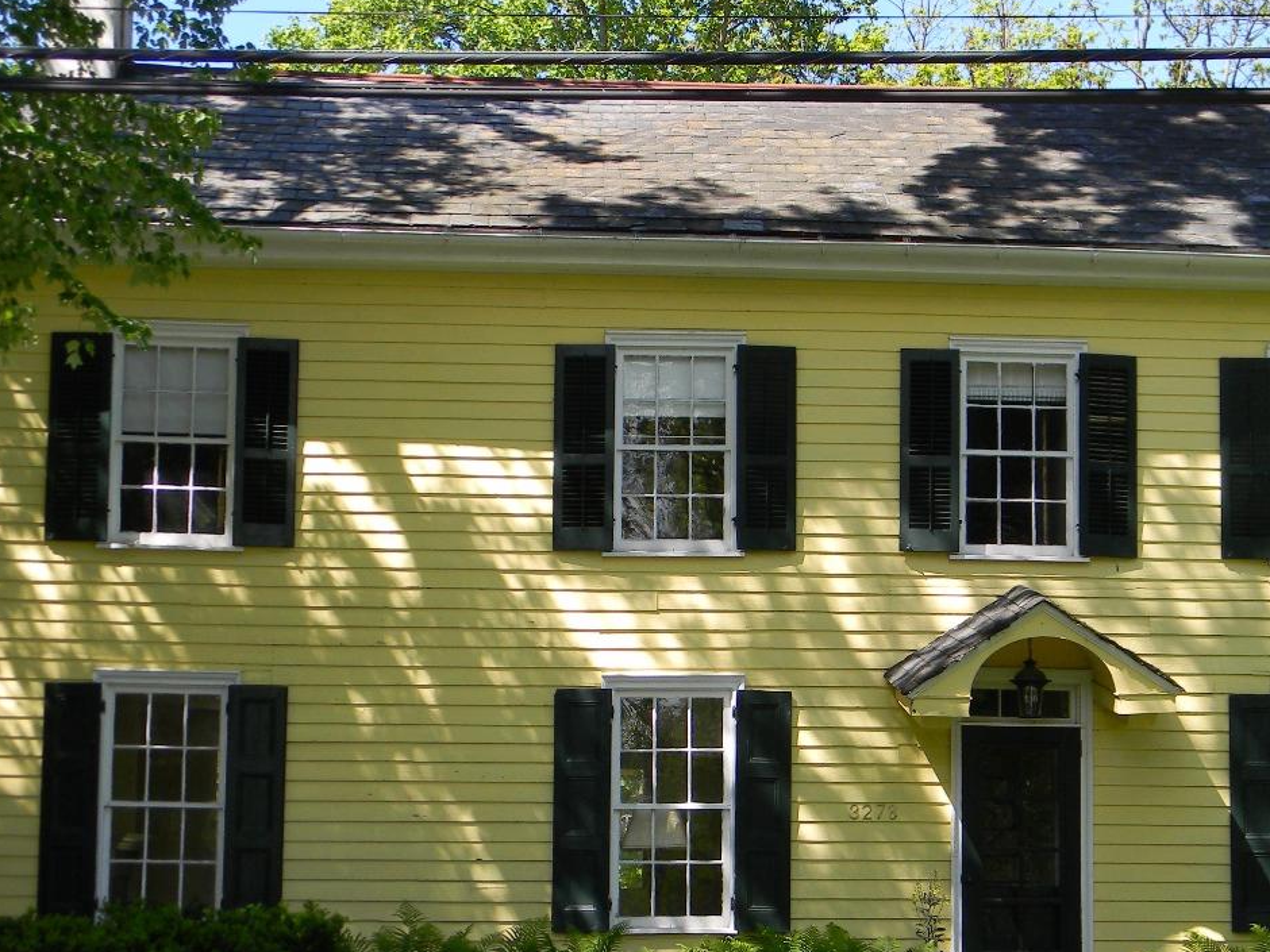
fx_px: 2642
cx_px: 753
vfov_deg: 20.4
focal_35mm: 72
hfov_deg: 27.0
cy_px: 605
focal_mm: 8.6
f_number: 3.9
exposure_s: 1/220
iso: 80
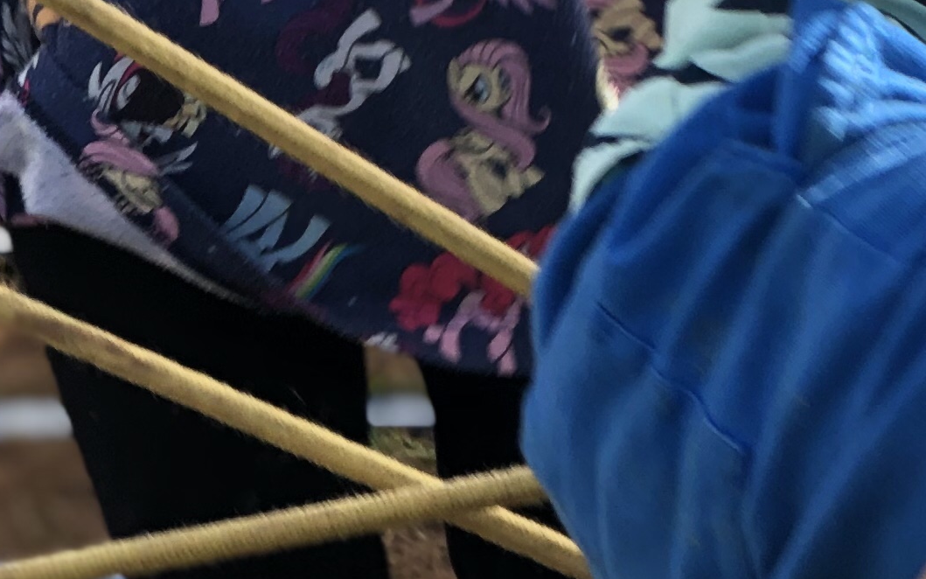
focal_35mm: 230
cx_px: 1038
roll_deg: -1.2
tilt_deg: -10.4
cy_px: -512
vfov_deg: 5.6
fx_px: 5805
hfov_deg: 9.0
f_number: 2.8
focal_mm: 6.6
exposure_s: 1/155
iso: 20
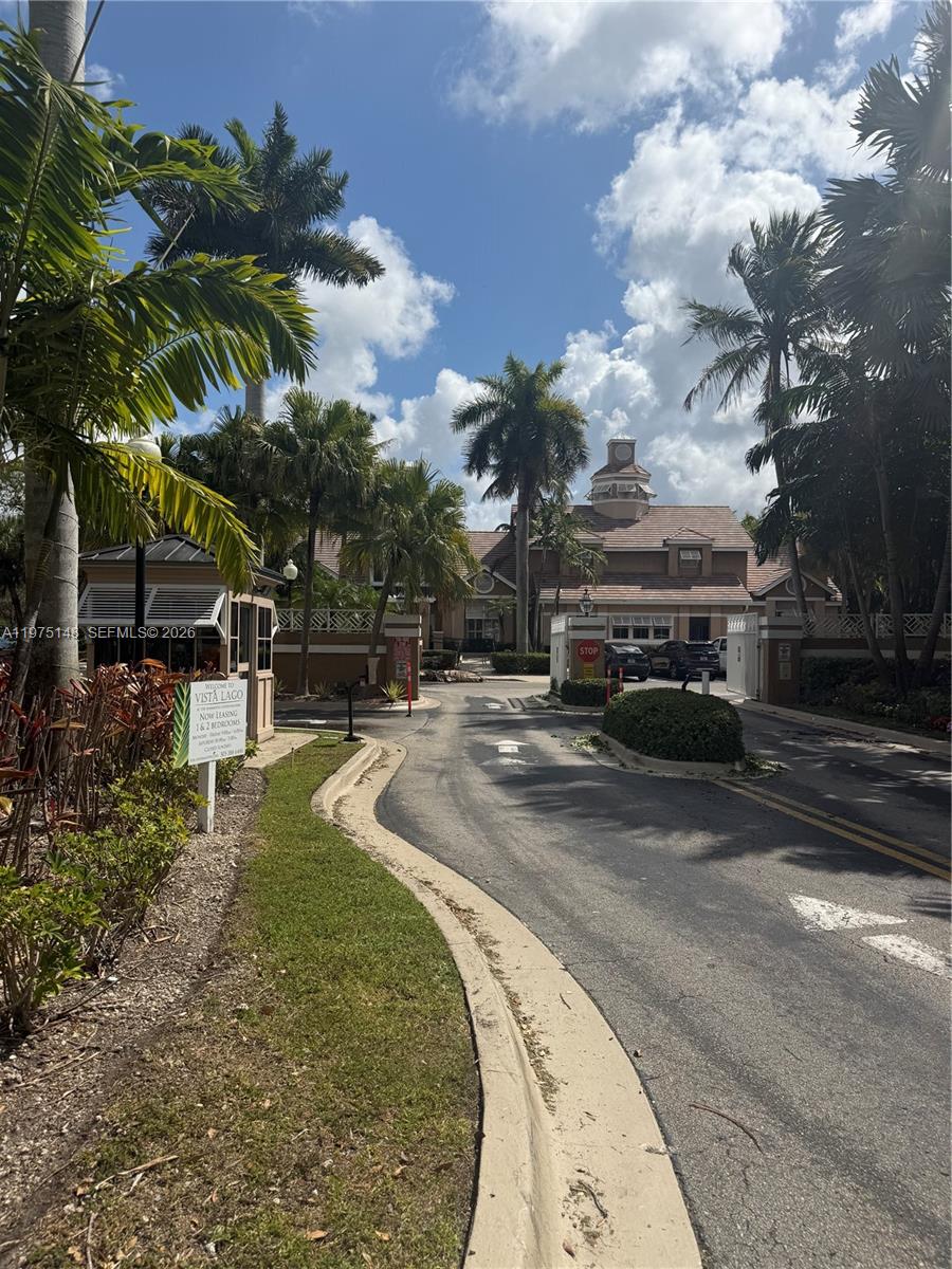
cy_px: 634
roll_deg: +0.4
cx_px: 476
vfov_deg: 71.6
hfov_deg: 56.8
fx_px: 880
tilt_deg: +1.4
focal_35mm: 24
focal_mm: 6.76
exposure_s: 1/9091
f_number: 1.78
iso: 80
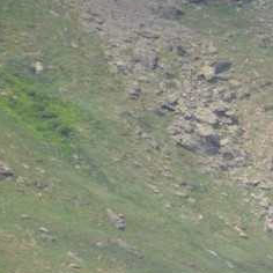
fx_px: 11537
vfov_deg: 1.4
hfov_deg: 1.4
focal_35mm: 1293
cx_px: 542
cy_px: 305
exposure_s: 1/320
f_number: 5.6
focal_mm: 300
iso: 320
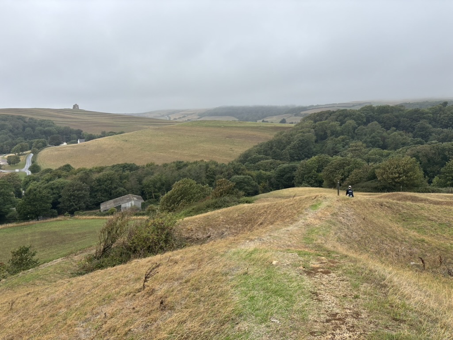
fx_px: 340
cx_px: 226
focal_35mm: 26
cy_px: 170
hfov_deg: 67.3
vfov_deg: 53.1
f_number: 1.6
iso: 50
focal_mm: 5.96
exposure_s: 1/1115
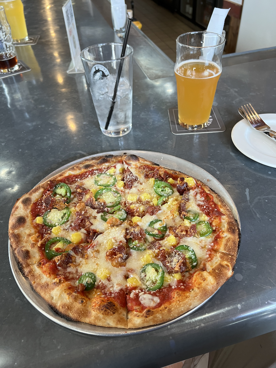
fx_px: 276
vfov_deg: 67.3
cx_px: 138
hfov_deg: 53.1
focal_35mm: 26
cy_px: 184
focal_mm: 5.7
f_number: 1.5
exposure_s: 1/60
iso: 125
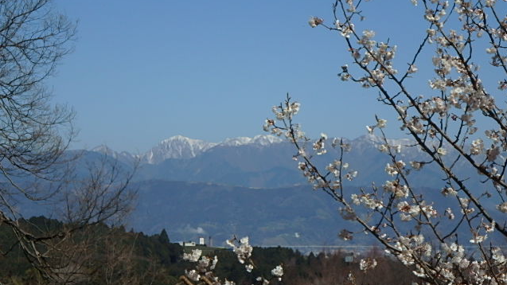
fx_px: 1546
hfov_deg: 18.6
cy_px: 136
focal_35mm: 115
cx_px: 254
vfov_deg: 10.5
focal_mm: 18.7
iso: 125
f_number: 5.7
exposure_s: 1/1000
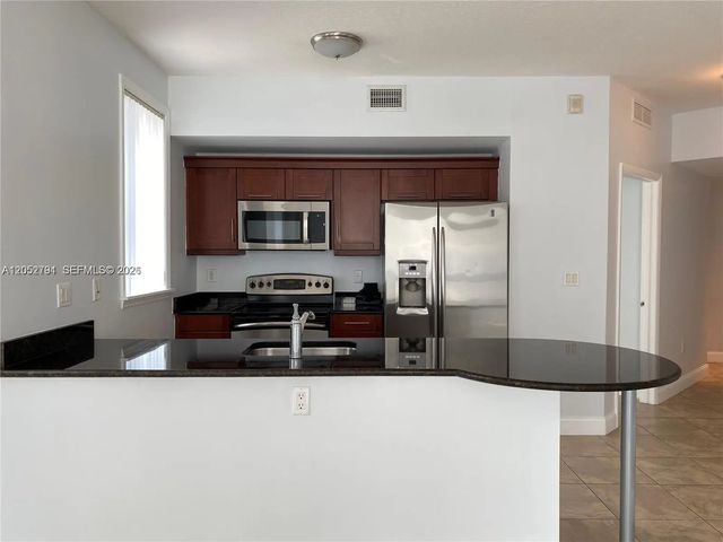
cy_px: 271
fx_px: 543
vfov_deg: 53.1
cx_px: 362
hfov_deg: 67.3
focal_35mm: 26
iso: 40
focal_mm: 4.25
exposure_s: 1/120
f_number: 1.8
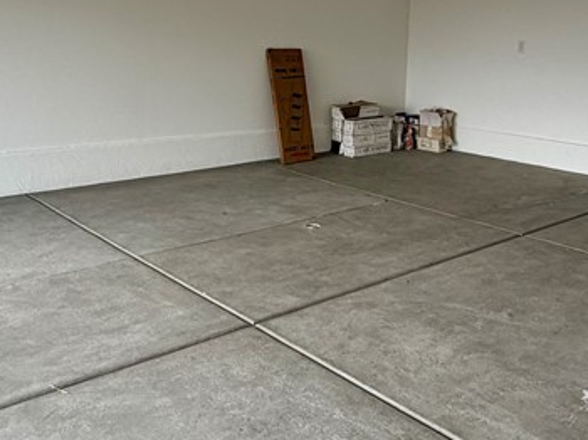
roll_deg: -1.6
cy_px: 119
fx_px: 696
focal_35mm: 41
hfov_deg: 45.8
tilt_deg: -6.6
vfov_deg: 34.5
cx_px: 297
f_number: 2.2
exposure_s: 1/121
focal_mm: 2.22
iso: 125
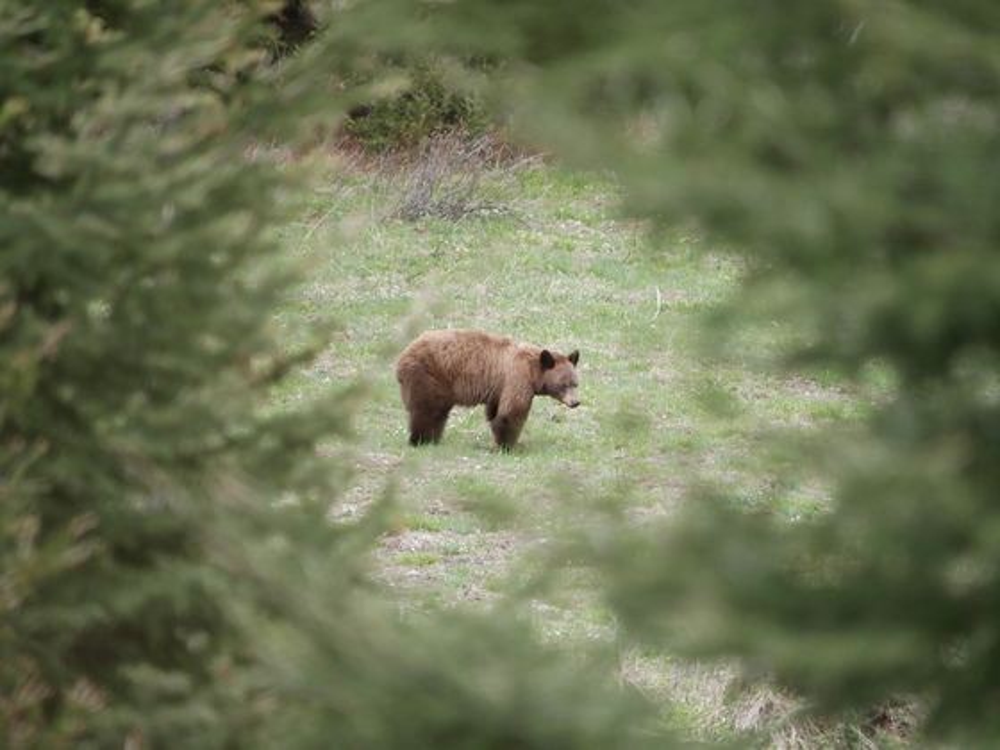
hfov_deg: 3.3
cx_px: 500
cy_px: 375
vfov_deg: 2.5
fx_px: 17333
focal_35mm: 600
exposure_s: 1/640
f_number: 5.6
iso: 1250
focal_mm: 300
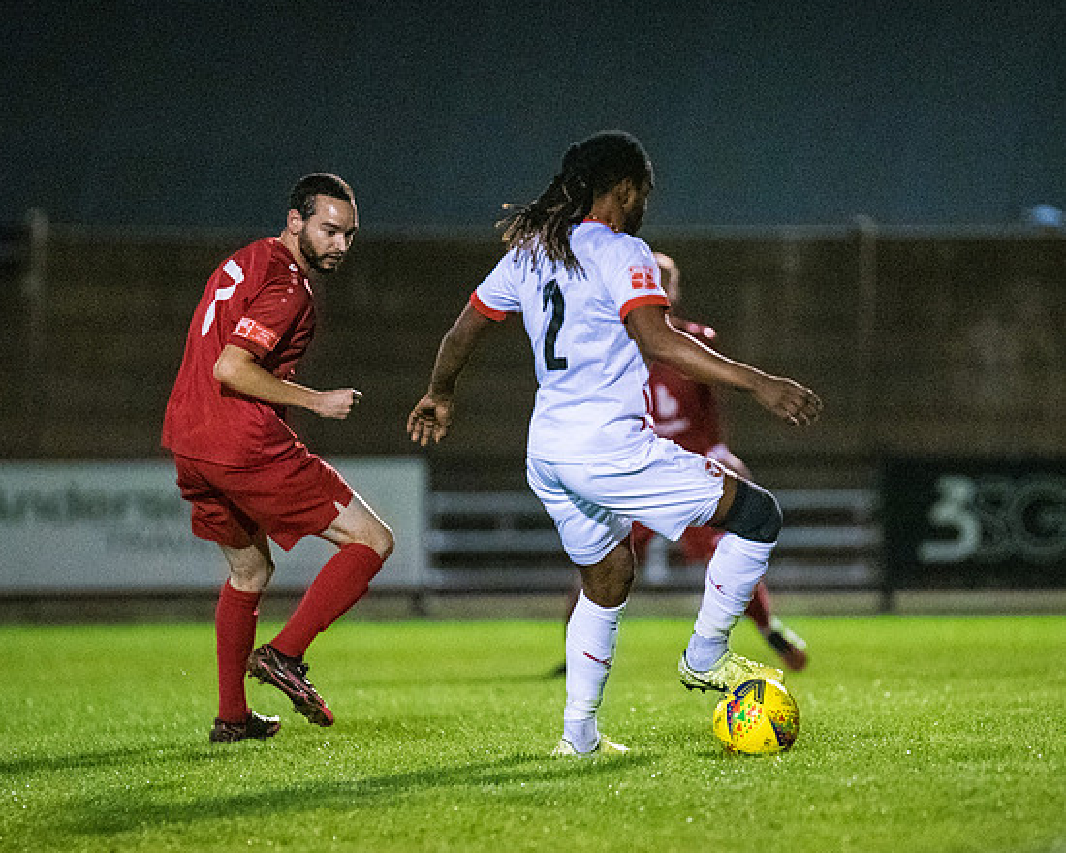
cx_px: 629
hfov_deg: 4.3
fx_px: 14103
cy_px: 420
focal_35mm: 447
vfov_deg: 3.5
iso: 10000
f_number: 2.8
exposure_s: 1/1250
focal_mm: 300
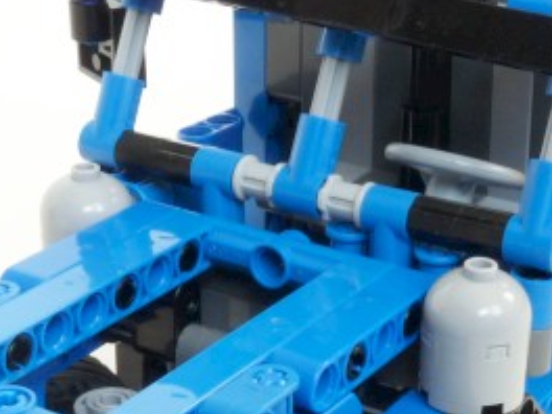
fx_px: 1547
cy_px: 322
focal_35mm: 97
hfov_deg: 20.2
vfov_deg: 15.2
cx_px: 307
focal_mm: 5.8
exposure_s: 1/6
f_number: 8
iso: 100
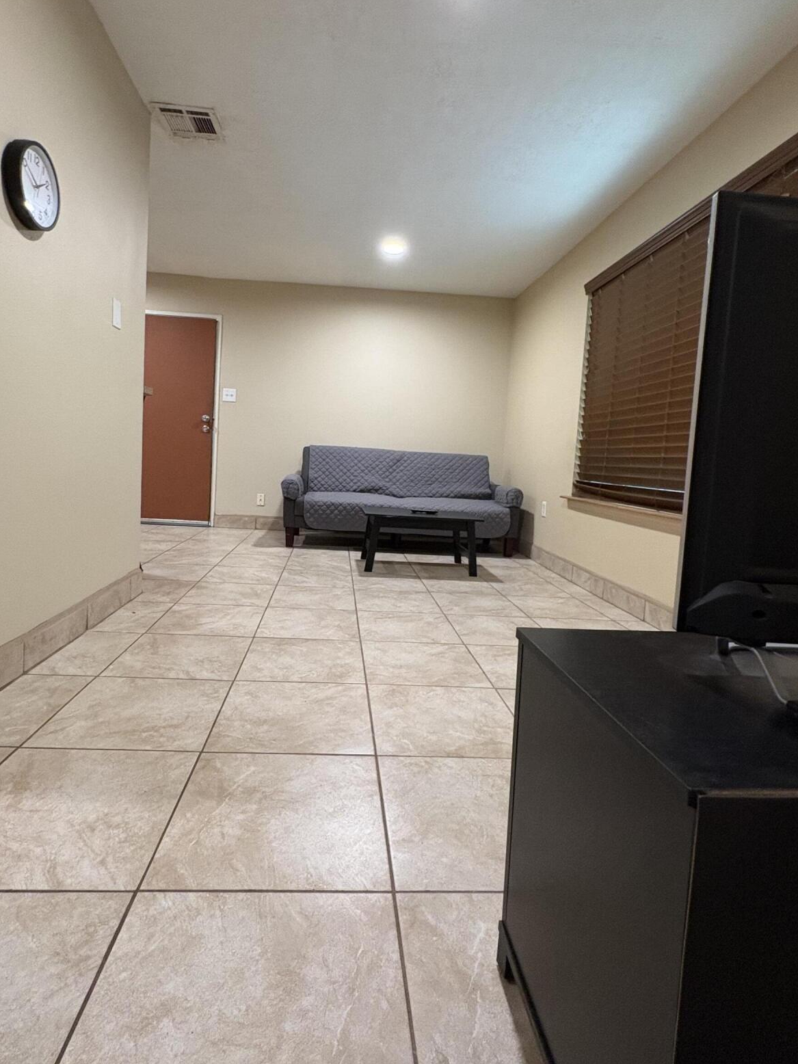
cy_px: 490
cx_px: 369
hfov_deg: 71.5
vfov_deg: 87.6
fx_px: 553
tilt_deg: -2.8
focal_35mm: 18
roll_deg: -2.9
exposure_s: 1/60
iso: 400
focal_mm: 2.22
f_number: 2.2
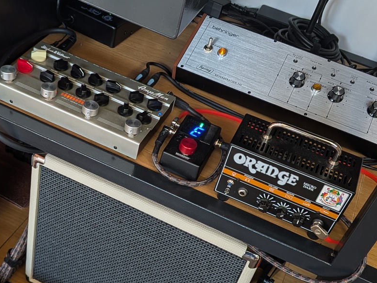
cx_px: 126
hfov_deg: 38.5
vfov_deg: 29.4
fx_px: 534
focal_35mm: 49
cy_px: 195
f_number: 1.7
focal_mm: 4.53
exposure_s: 1/25
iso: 52
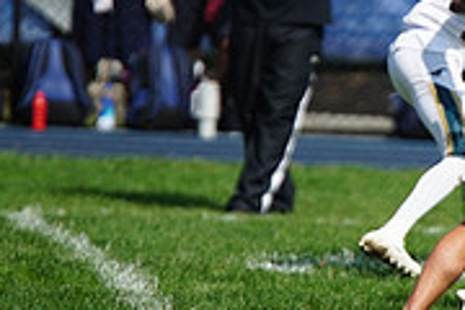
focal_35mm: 966
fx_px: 12477
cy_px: 14
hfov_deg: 2.1
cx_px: 447
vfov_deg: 1.4
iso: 400
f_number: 2.8
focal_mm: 300
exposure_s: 1/8000
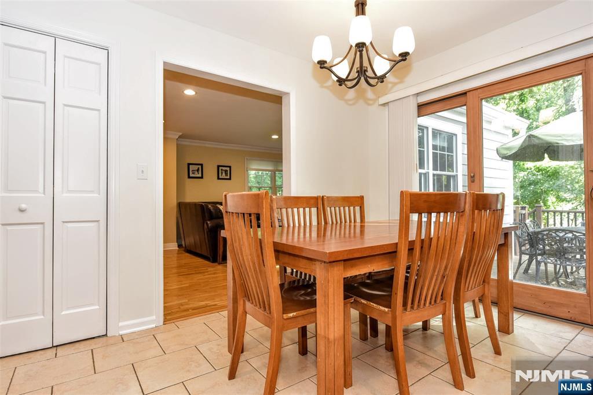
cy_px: 198
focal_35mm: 19
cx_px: 296
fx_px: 313
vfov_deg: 64.6
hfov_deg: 86.9
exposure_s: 1/80
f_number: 4.5
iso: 800
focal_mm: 19
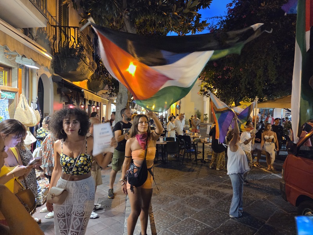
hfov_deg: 73.9
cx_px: 156
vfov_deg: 58.9
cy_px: 118
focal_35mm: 23
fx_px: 208
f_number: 1.8
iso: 1600
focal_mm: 5.4
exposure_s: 1/100
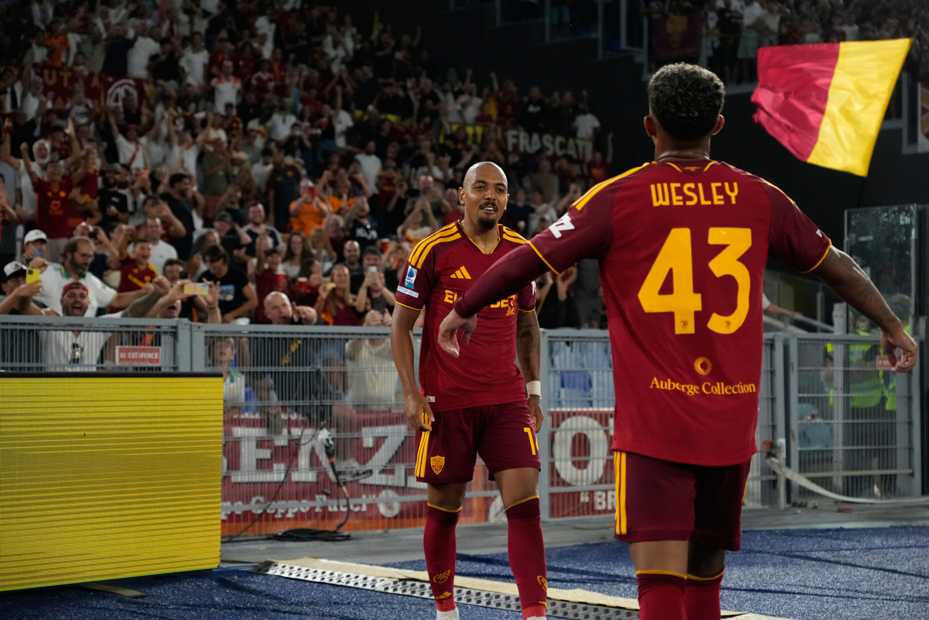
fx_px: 1832
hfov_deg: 28.5
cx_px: 464
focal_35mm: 71
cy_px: 310
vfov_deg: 19.2
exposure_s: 1/1250
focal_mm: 71
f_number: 4
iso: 4000
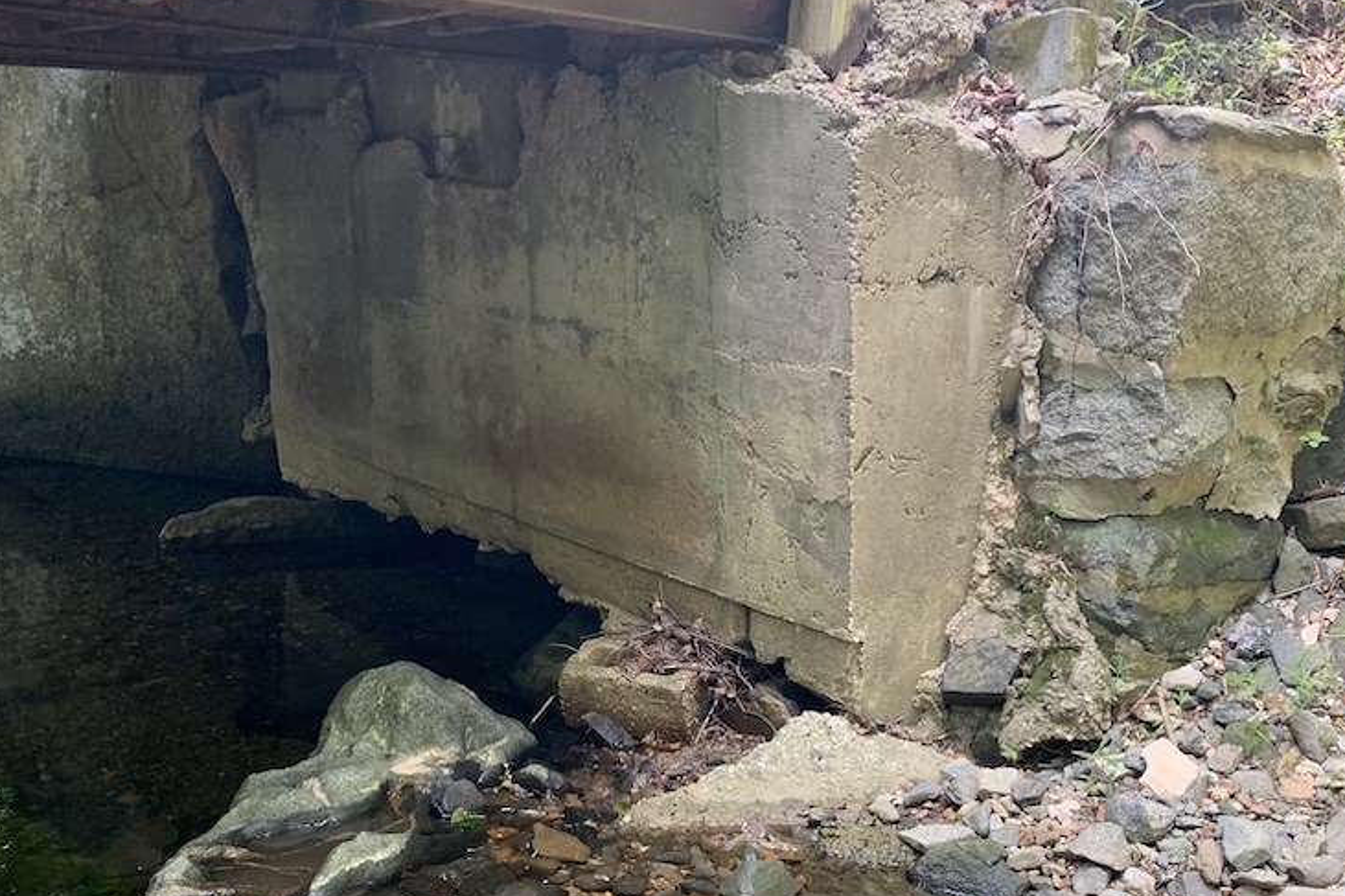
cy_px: 633
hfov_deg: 51.9
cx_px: 679
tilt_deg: -19.5
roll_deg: -1.1
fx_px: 1382
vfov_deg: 35.4
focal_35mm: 37
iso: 250
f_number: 1.8
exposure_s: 1/60
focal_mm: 4.25
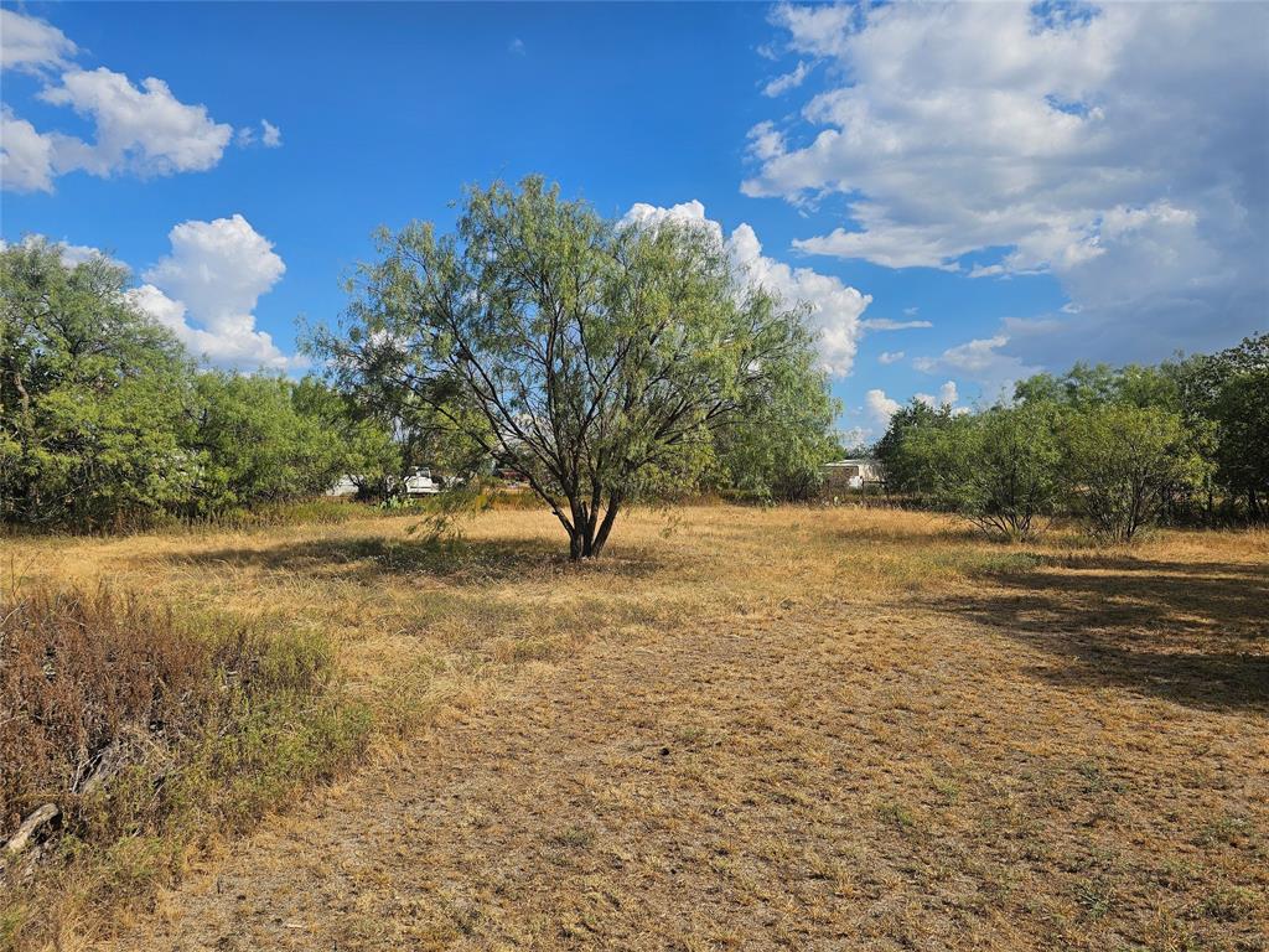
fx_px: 843
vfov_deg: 58.9
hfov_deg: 73.9
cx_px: 634
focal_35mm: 23
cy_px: 476
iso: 10
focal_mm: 6.3
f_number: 1.7
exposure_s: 1/1067
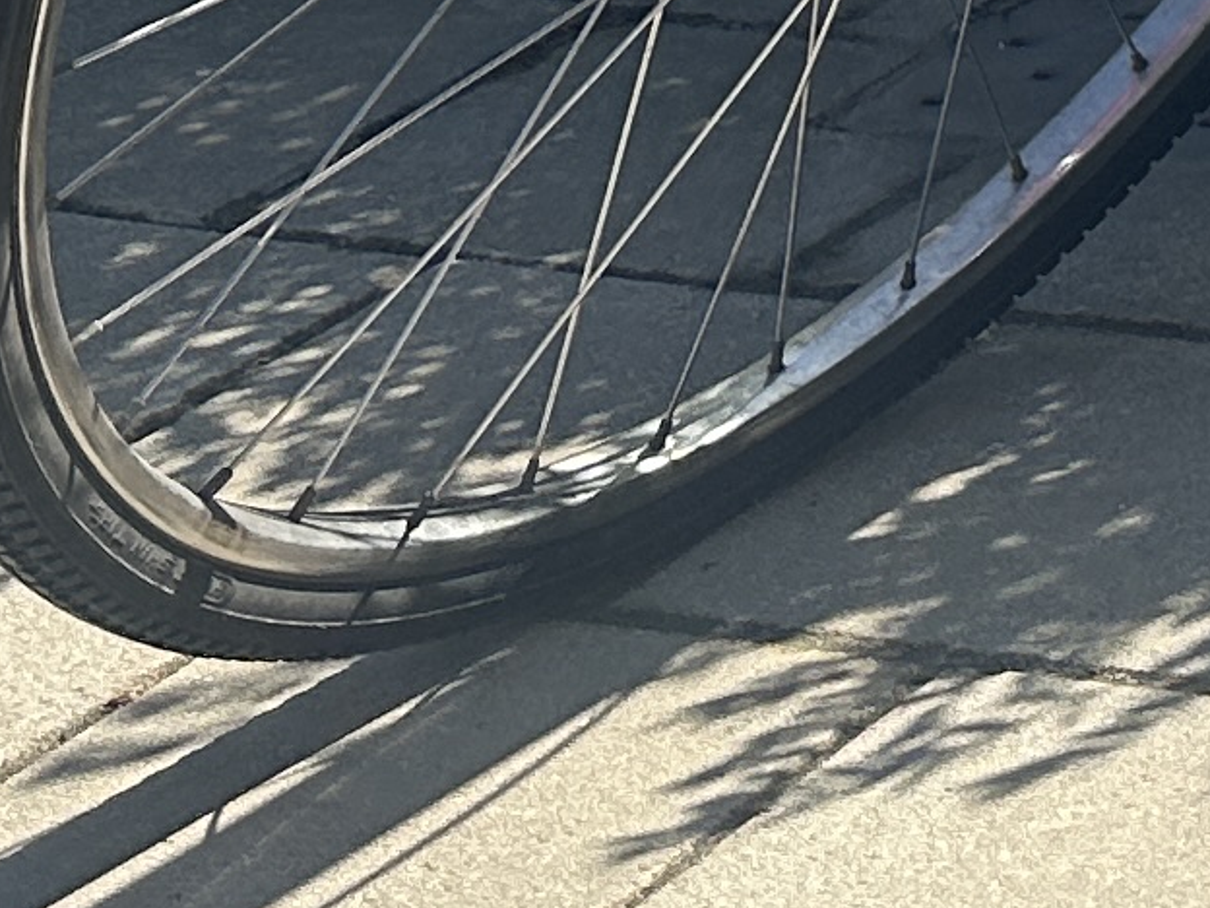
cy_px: -1071
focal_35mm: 155
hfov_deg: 11.1
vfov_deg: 8.9
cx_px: 2709
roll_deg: +3.0
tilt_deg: -9.9
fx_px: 5418
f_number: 1.78
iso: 80
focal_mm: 6.86
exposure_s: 1/1562
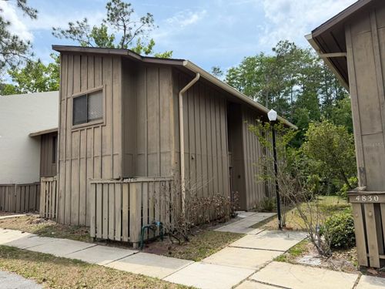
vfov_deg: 56.8
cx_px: 192
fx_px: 267
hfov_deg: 71.6
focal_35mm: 24
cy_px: 144
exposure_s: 1/2611
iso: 80
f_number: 1.78
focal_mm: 6.76
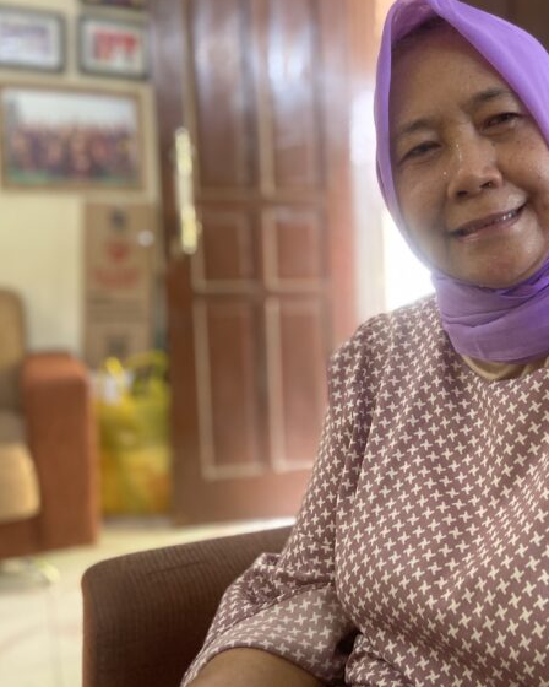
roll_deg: +0.9
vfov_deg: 46.8
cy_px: 311
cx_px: 447
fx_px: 792
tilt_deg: -4.5
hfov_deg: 36.8
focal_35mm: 39
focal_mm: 4.25
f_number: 1.8
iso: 500
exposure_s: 1/57
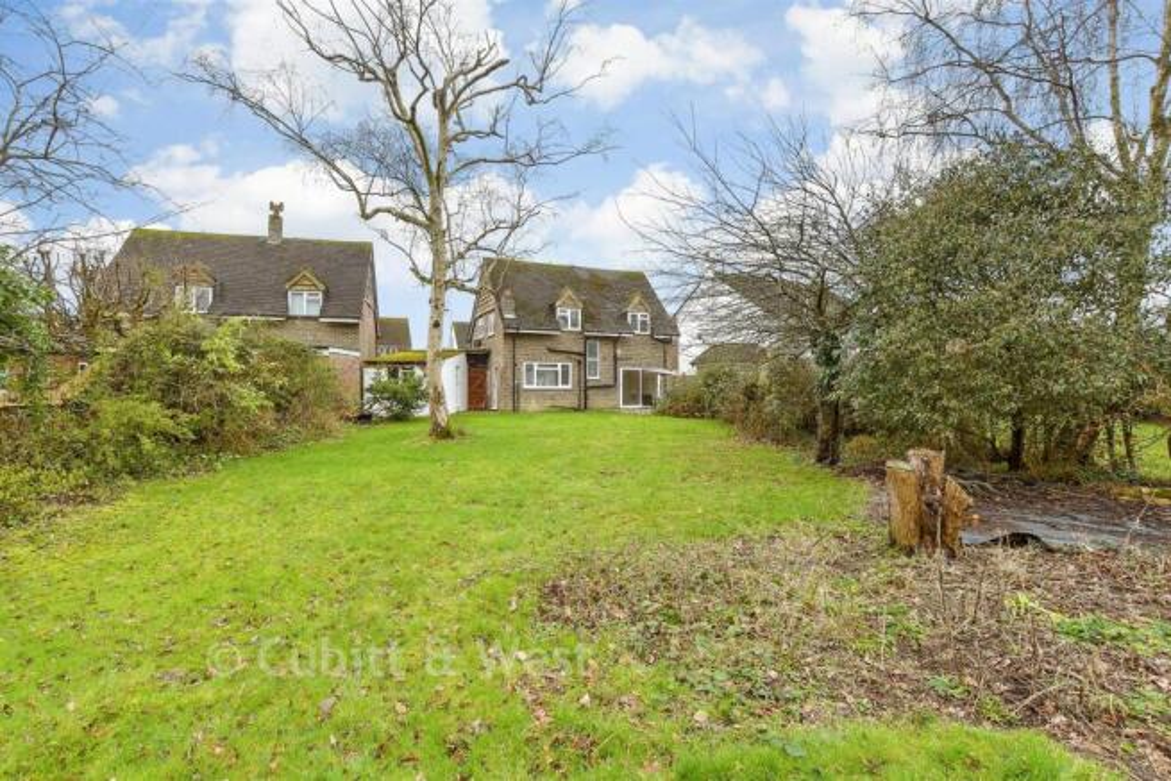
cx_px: 586
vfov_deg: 70.5
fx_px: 553
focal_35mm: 17
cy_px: 390
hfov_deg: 93.3
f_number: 8
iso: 160
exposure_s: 1/13
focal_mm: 11.5
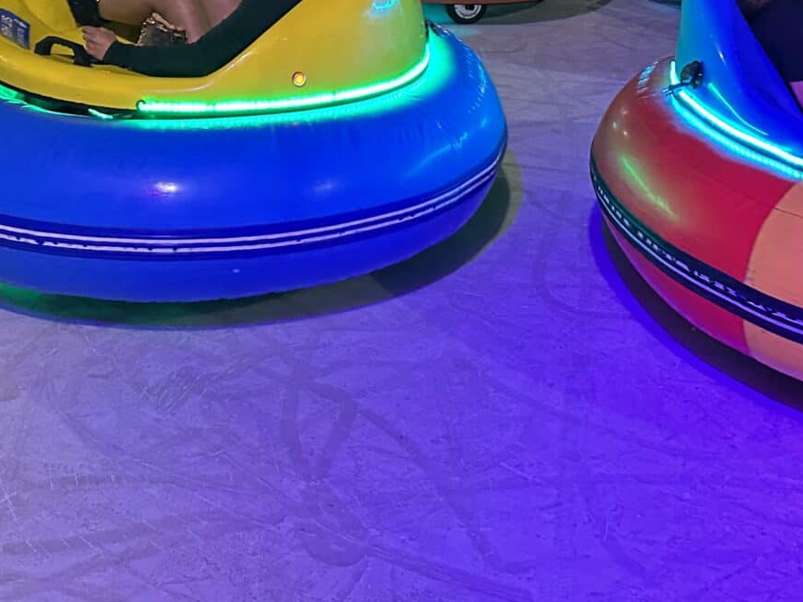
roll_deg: -1.5
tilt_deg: -9.9
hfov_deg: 34.2
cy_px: -91
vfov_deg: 24.1
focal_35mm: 56
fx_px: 1299
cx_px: 302
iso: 640
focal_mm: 6.86
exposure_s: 1/60
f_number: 1.78
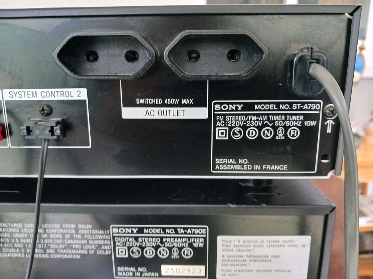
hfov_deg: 65.3
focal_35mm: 27
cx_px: 186
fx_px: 291
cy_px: 140
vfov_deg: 51.4
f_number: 1.8
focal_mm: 4
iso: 1000
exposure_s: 1/17
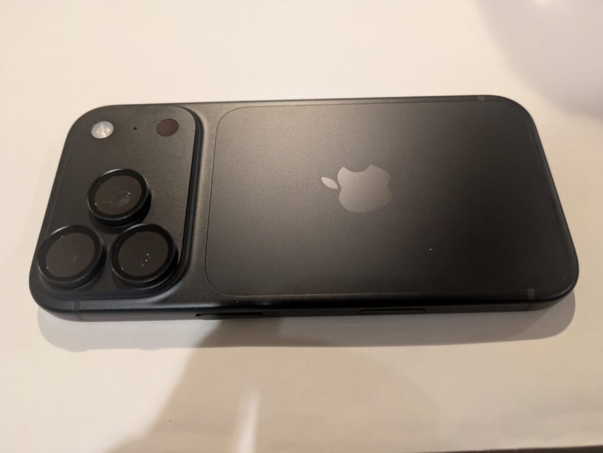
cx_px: 302
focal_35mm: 25
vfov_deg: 54.9
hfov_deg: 69.4
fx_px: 436
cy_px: 226
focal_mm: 5.43
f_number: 1.89
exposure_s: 1/25
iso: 569
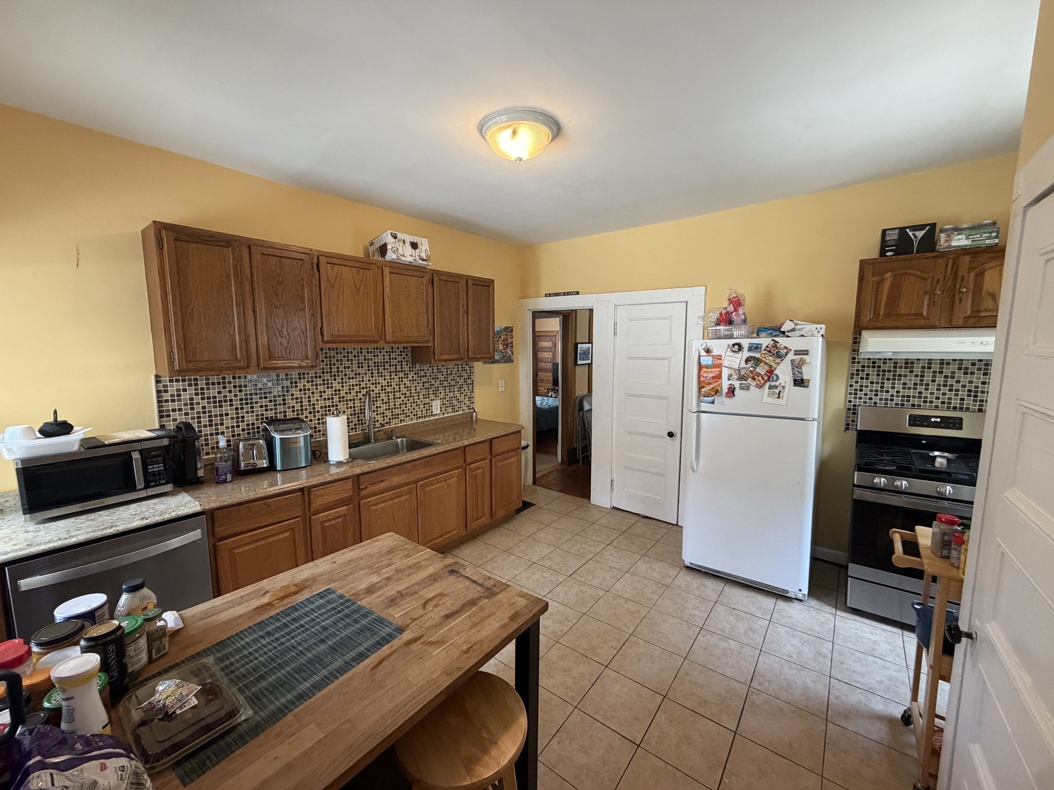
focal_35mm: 14
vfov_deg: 85.7
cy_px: 395
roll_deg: +0.6
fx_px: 426
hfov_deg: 102.1
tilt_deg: -7.1
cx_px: 527
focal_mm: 2.22
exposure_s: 1/60
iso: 320
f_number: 2.2
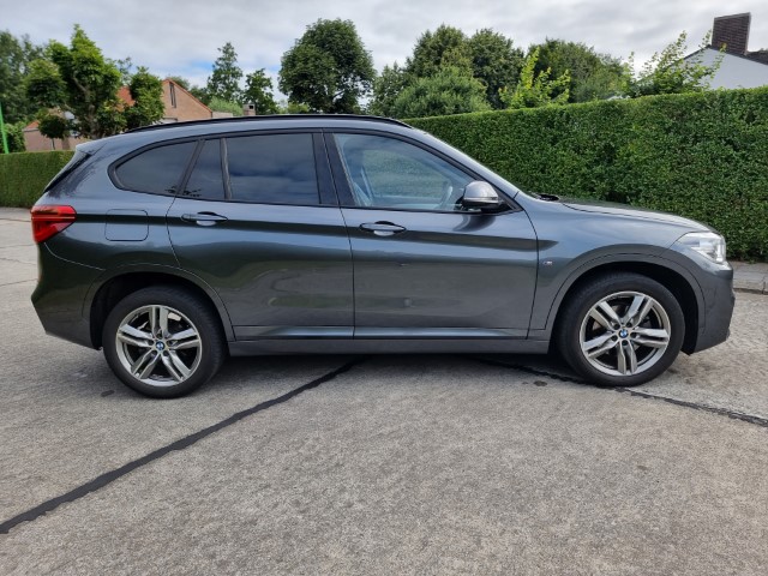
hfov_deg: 71.6
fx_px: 532
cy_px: 288
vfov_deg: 56.8
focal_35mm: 24
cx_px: 384
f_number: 1.8
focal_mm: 6.7
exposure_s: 1/479
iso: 50
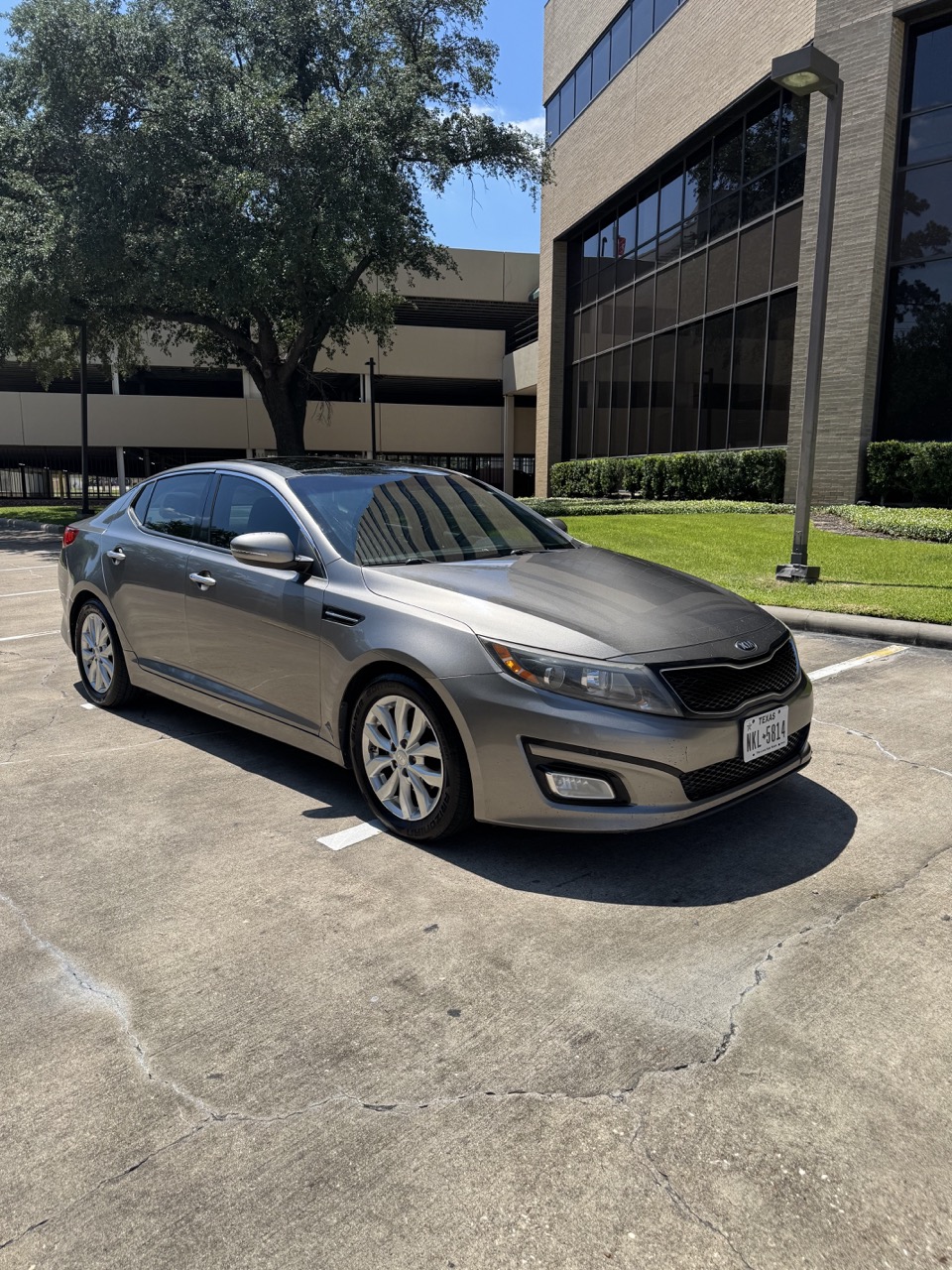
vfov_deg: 71.6
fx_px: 880
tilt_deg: -9.1
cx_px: 476
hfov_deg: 56.8
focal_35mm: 24
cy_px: 635
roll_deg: +0.4
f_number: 1.78
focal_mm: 6.76
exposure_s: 1/4310
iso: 80
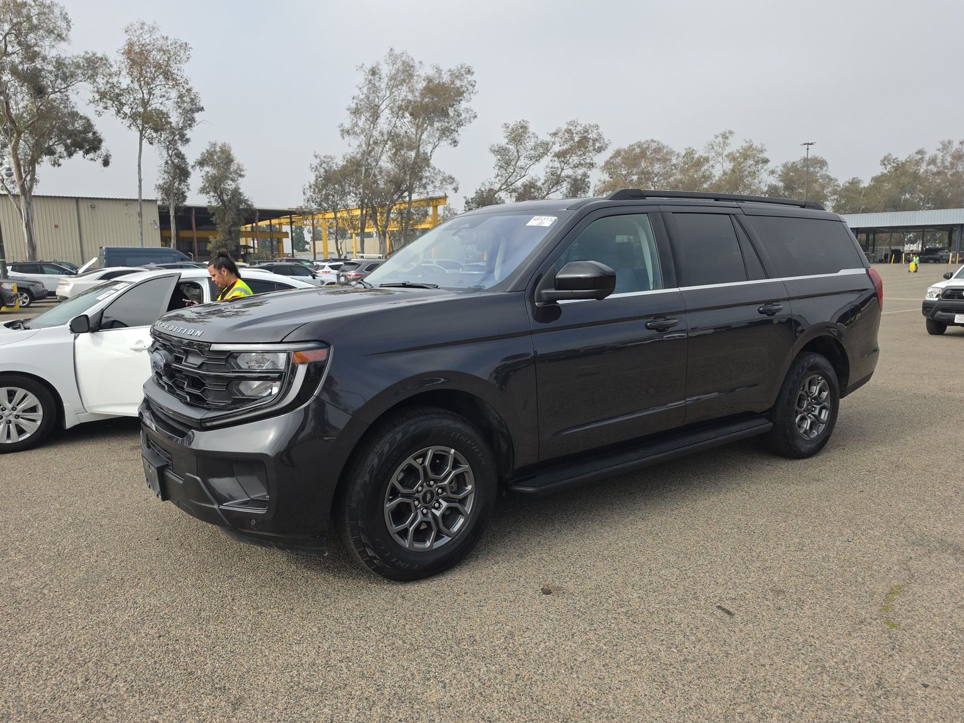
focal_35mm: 24
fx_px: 668
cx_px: 476
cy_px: 367
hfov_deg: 71.6
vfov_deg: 56.8
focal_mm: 6.5
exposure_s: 1/4332
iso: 63
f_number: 1.4
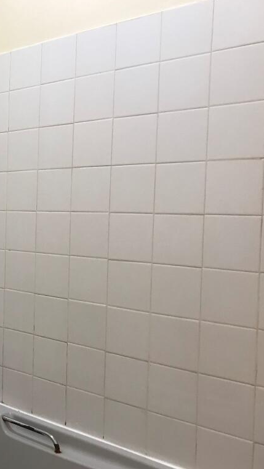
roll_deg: -1.3
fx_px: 510
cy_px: 233
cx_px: 2
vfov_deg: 49.4
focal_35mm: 41
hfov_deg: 27.4
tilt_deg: -3.9
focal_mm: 3.99
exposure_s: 1/33
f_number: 1.8
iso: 40
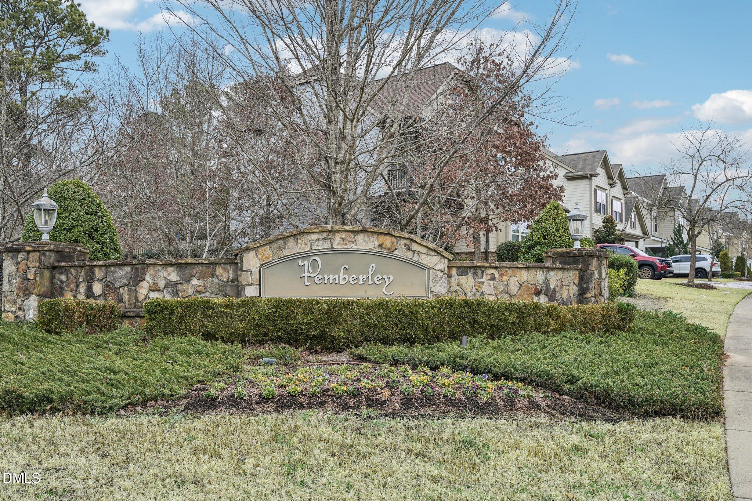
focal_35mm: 30
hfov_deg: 61.9
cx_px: 376
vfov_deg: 43.6
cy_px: 250
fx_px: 627
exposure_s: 1/60
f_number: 8
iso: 100
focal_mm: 30
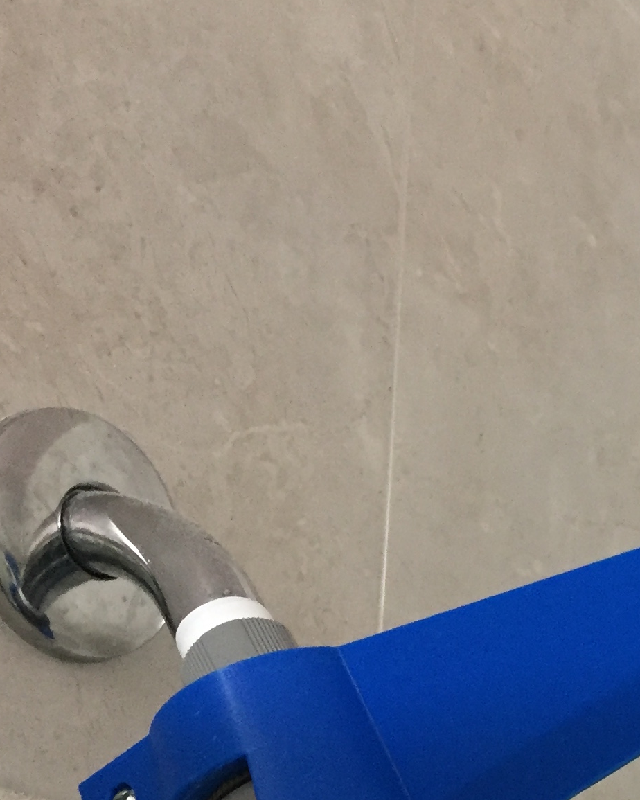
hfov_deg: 17.8
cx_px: 857
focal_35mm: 80
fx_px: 1894
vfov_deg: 23.0
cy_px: 779
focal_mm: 4.15
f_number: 2.2
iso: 125
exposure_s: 1/30
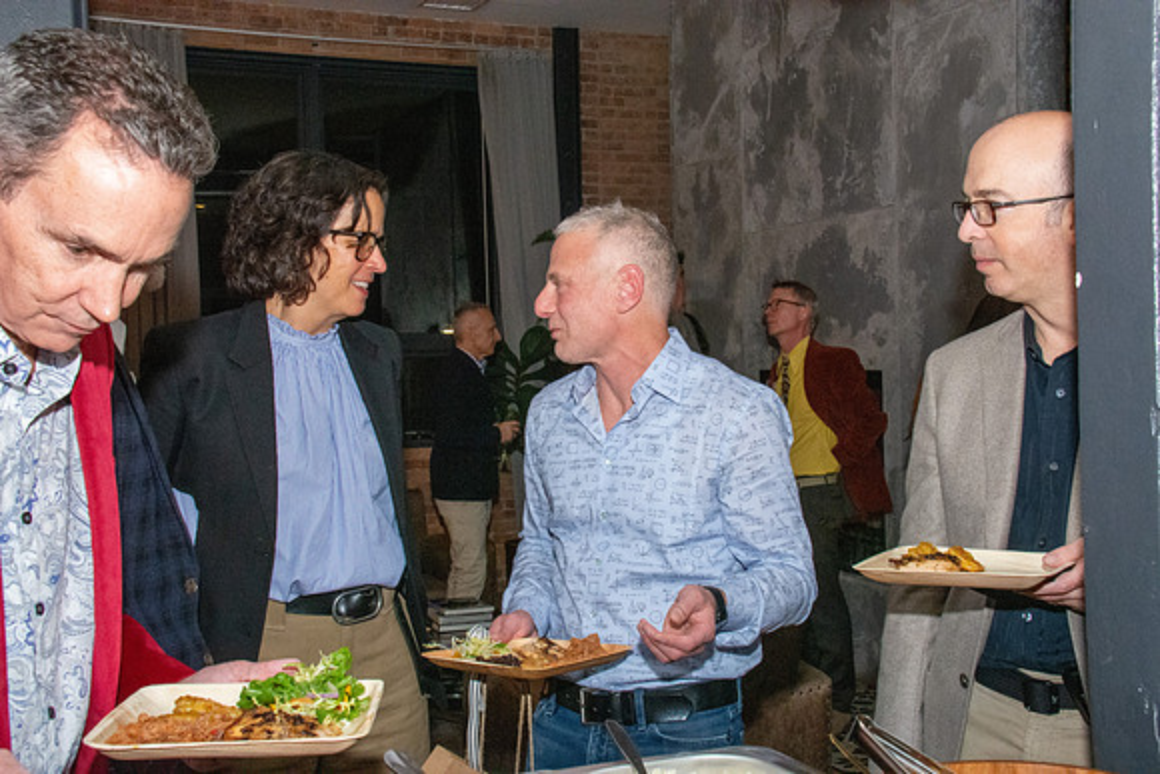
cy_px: 387
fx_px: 1450
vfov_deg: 29.9
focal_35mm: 45
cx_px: 580
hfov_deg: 43.6
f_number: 14
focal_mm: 30
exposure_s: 1/250
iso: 5000
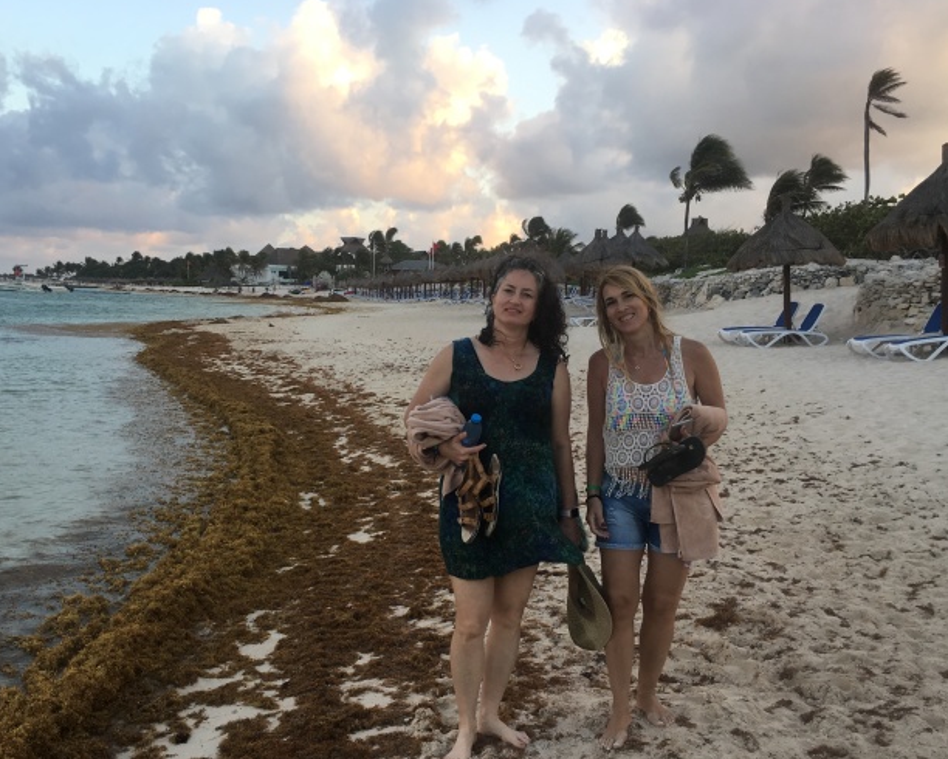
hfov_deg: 48.9
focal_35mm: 37
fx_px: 1038
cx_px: 409
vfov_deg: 40.0
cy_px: 443
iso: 25
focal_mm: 4.15
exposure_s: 1/120
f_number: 2.2
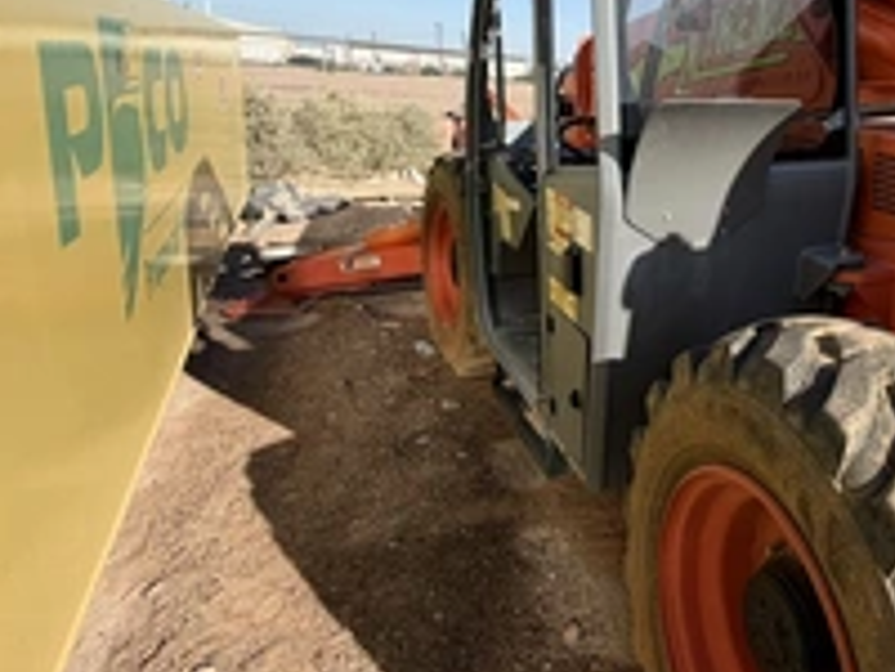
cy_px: 211
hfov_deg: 53.7
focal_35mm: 28
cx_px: 837
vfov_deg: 48.7
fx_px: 724
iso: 32
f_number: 2.2
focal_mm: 2.22
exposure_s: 1/770
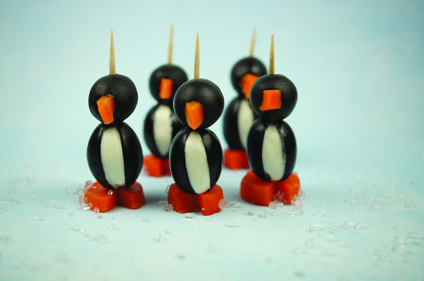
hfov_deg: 43.6
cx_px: 212
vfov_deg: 29.8
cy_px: 140
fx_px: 529
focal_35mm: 45
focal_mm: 30
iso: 100
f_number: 4
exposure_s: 1/400
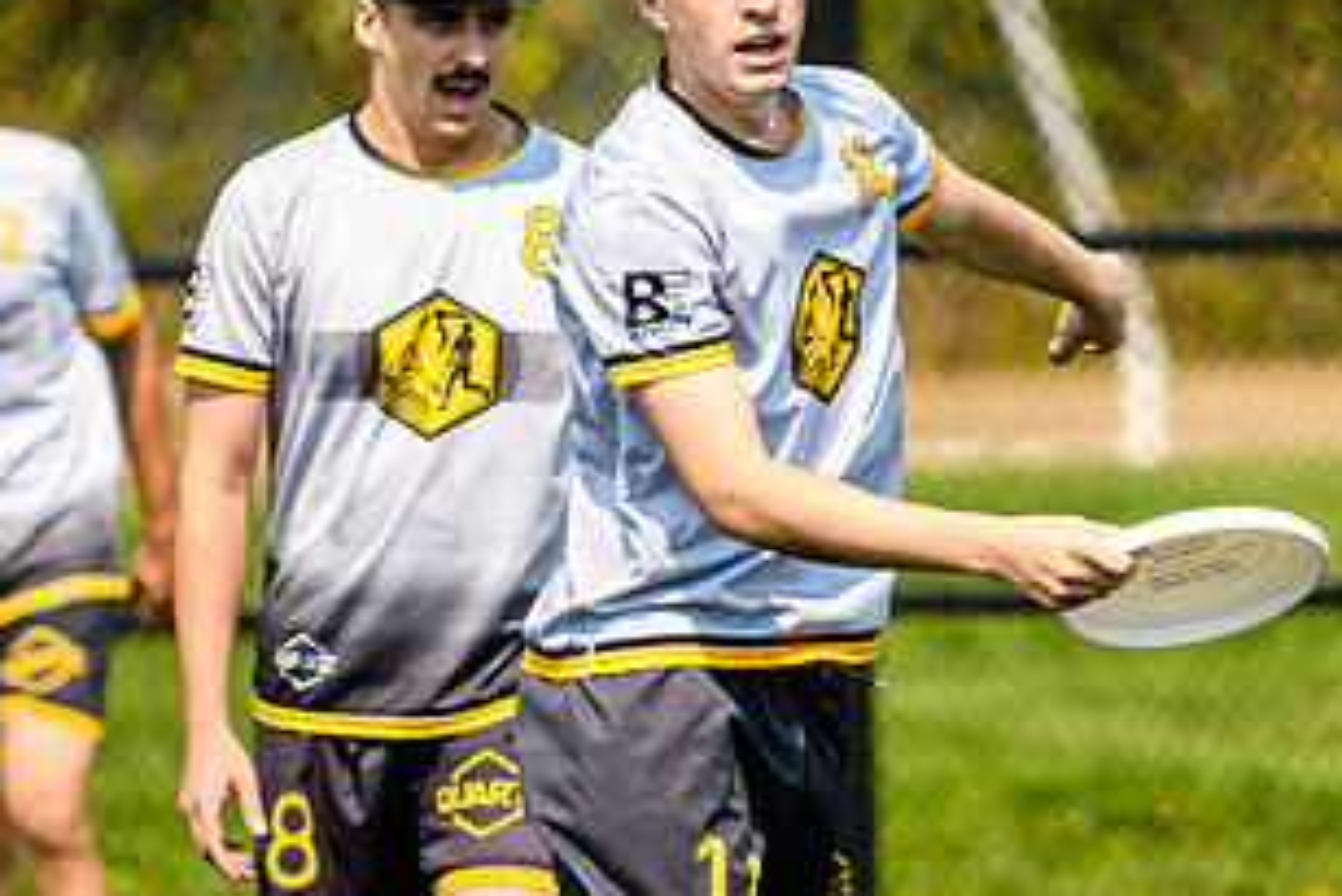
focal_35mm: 1029
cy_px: 82
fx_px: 38375
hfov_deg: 2.0
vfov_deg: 1.3
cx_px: 937
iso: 100
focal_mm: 200
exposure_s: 1/1000
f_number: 3.2
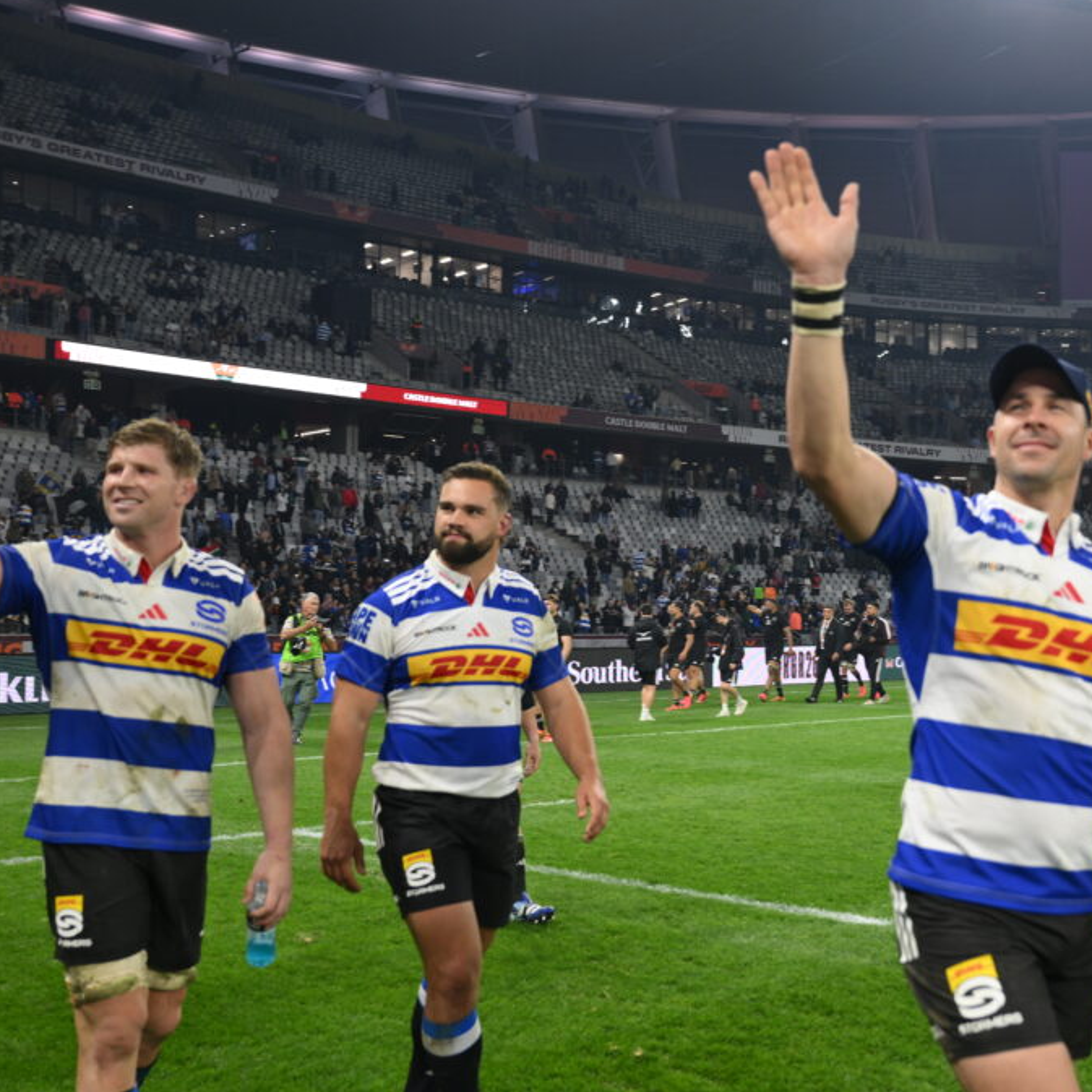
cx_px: 772
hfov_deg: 37.7
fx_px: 1570
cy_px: 544
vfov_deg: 38.3
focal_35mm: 44
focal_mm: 34
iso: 400
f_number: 4
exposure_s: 1/200
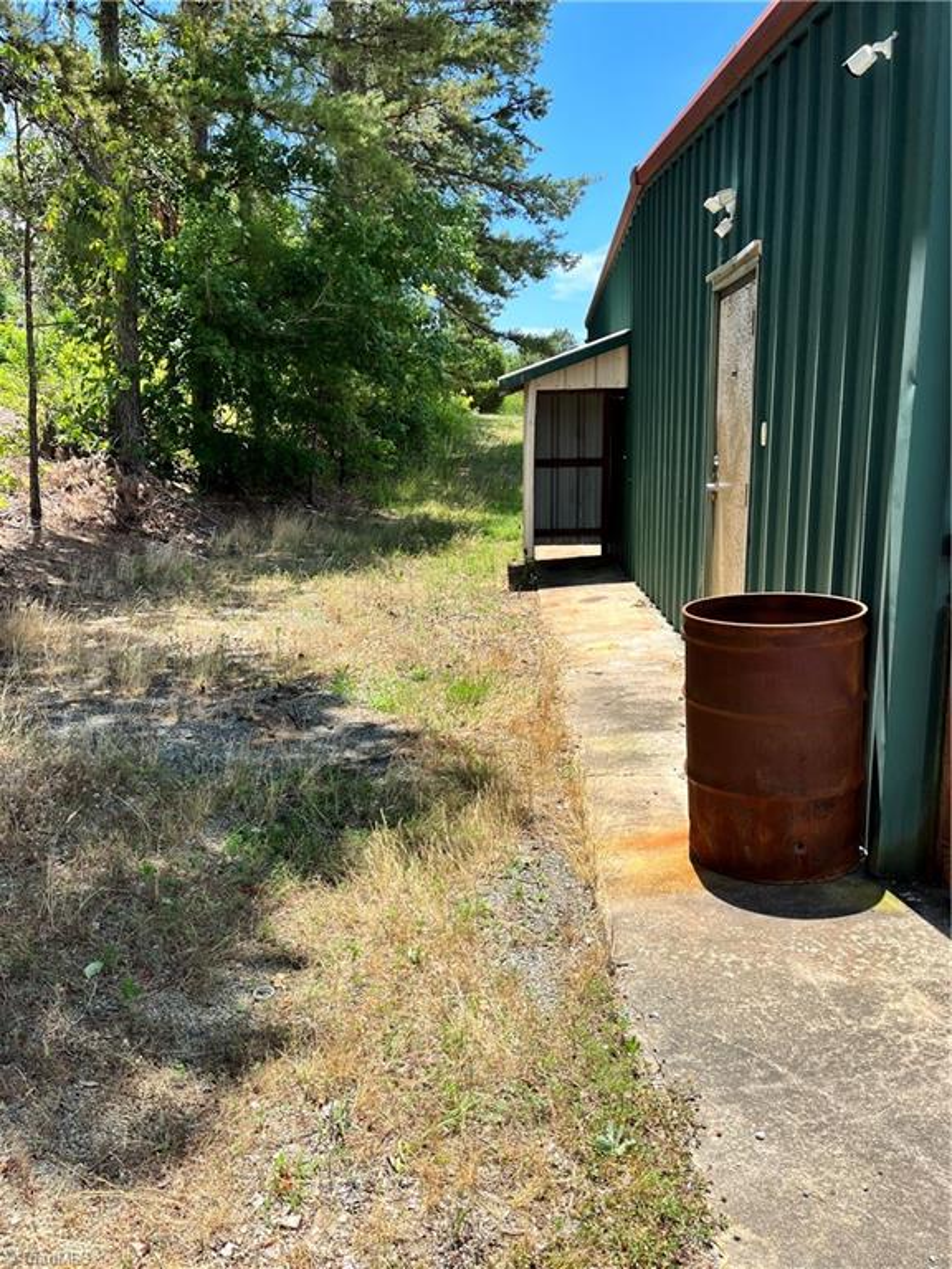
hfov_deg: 53.1
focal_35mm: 26
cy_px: 634
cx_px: 476
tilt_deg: -11.9
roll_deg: +1.6
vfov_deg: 67.3
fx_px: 953
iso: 50
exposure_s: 1/1748
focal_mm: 5.1
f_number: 1.6
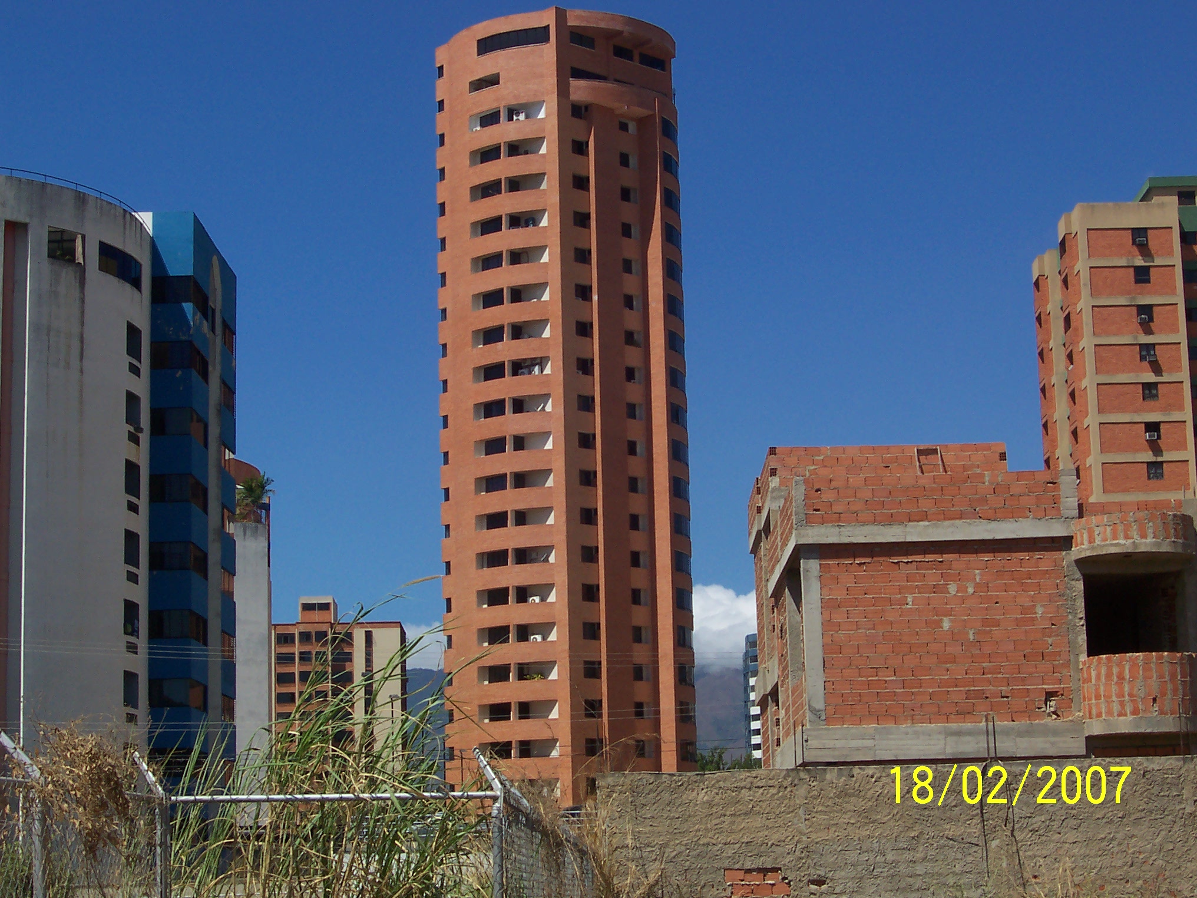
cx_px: 598
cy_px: 449
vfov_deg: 20.7
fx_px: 2455
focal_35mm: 71
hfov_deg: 27.4
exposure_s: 1/500
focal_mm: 10.8
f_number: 6.7
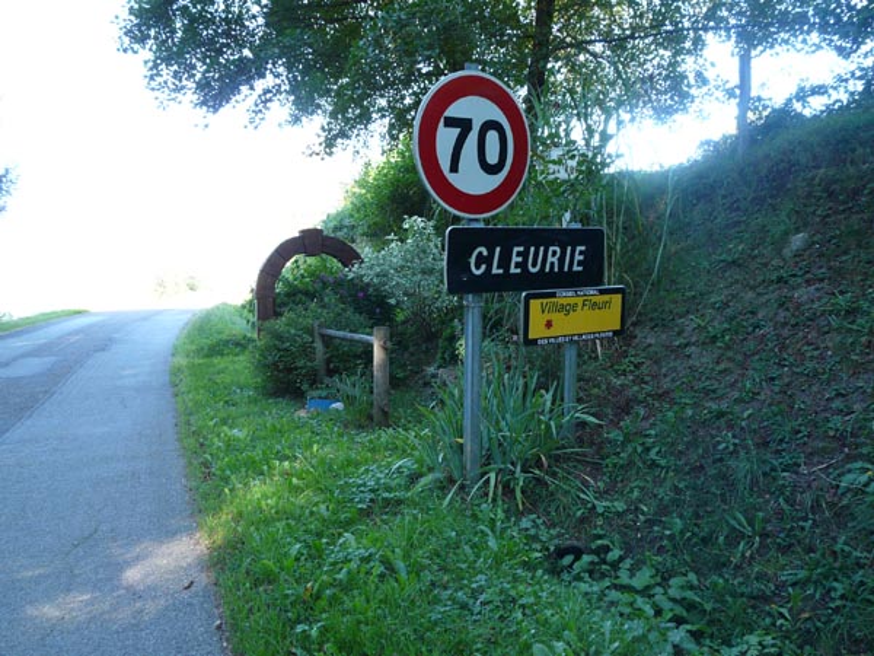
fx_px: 707
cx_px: 437
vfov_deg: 49.7
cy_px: 328
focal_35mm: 28
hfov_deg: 63.4
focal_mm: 4.6
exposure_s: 1/80
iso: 200
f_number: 2.8
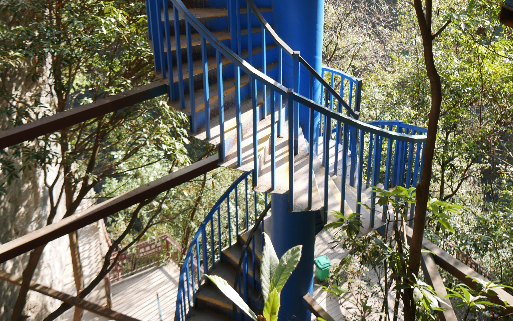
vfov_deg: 29.7
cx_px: 257
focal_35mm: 40
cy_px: -5
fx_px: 559
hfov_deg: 49.3
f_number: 4.5
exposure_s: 1/160
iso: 200
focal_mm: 14
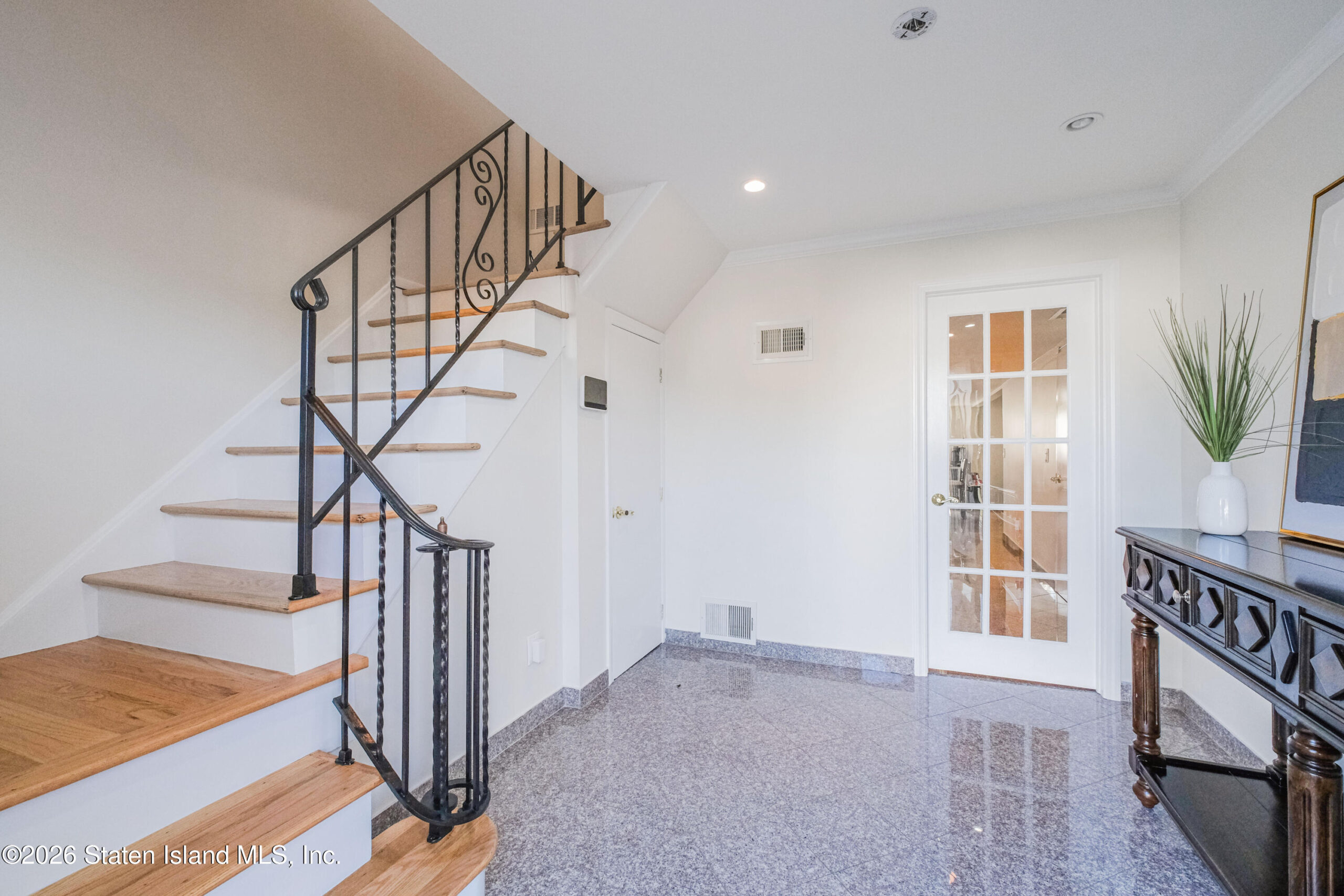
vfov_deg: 77.3
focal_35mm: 15
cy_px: 448
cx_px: 672
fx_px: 560
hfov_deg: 100.4
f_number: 7.1
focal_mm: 10
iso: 1600
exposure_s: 1/80
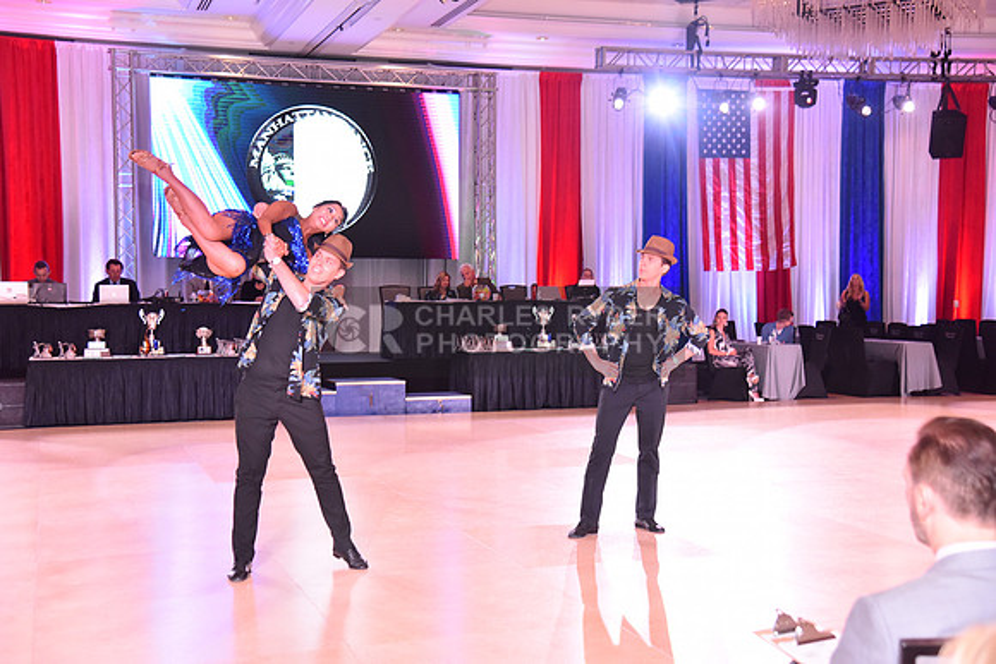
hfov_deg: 39.6
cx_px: 498
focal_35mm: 50
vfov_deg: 27.0
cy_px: 332
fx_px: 1384
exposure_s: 1/250
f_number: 4.5
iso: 2500
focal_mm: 50
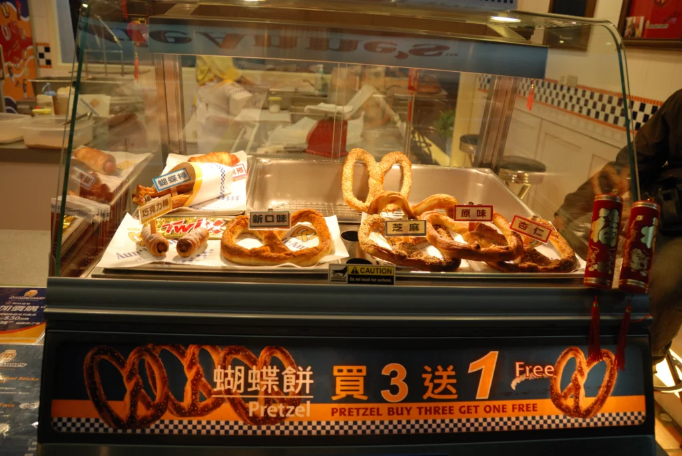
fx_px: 512
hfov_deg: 67.3
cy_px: 228
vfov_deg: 48.0
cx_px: 341
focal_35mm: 27
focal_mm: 18
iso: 400
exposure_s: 1/40
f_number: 3.5
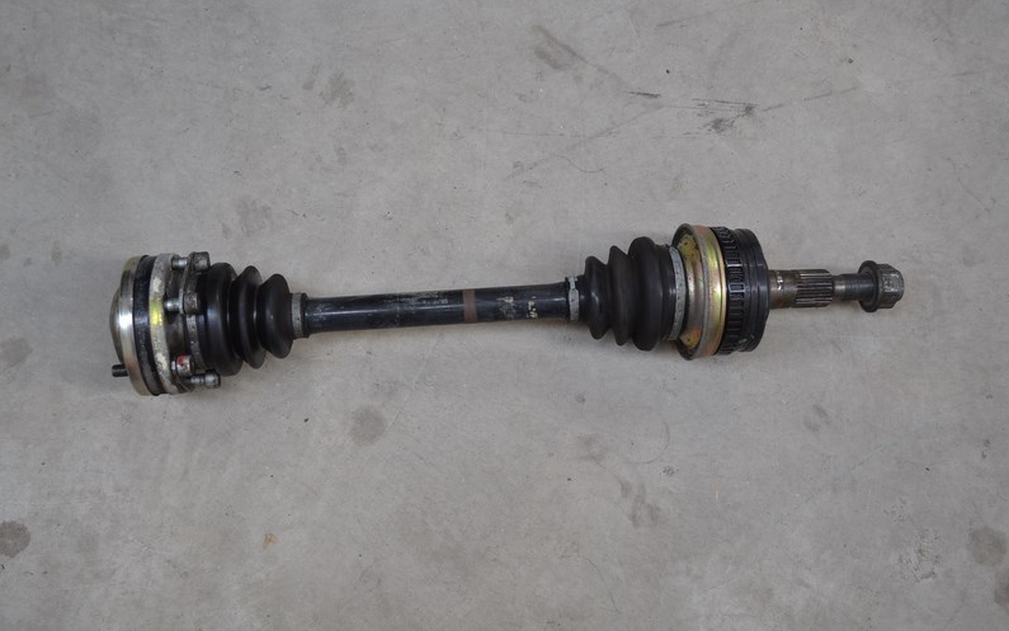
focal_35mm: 40
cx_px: 506
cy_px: 294
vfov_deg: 32.0
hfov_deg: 49.3
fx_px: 1100
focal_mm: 26
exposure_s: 1/40
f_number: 4.2
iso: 400
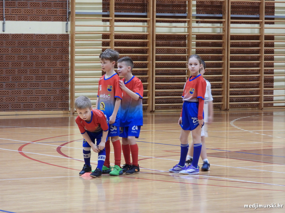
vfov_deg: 8.0
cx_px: 142
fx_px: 1523
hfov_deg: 10.7
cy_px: 106
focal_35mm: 185
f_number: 4.5
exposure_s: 1/15
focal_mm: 33.2
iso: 400
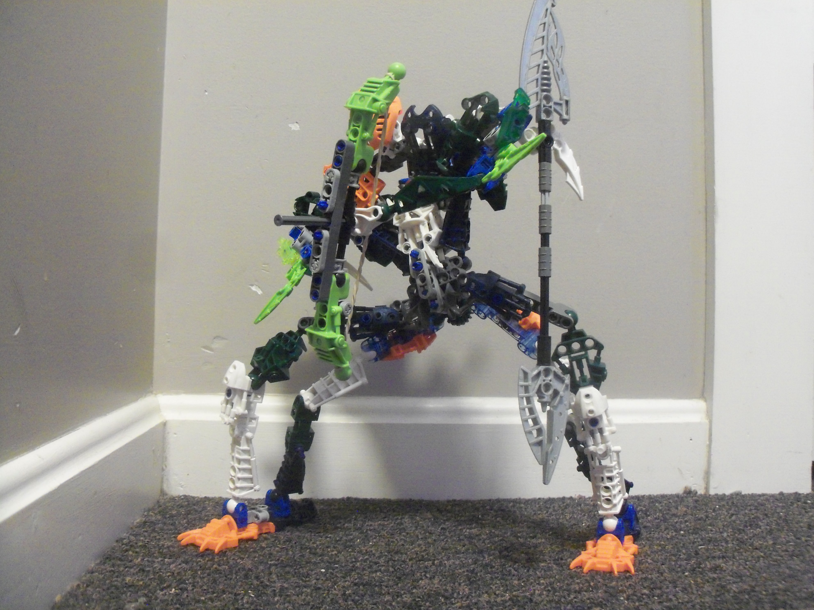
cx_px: 407
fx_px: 823
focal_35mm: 35
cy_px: 305
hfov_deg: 52.6
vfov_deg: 40.7
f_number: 3
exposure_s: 1/2
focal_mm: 6.3
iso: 400
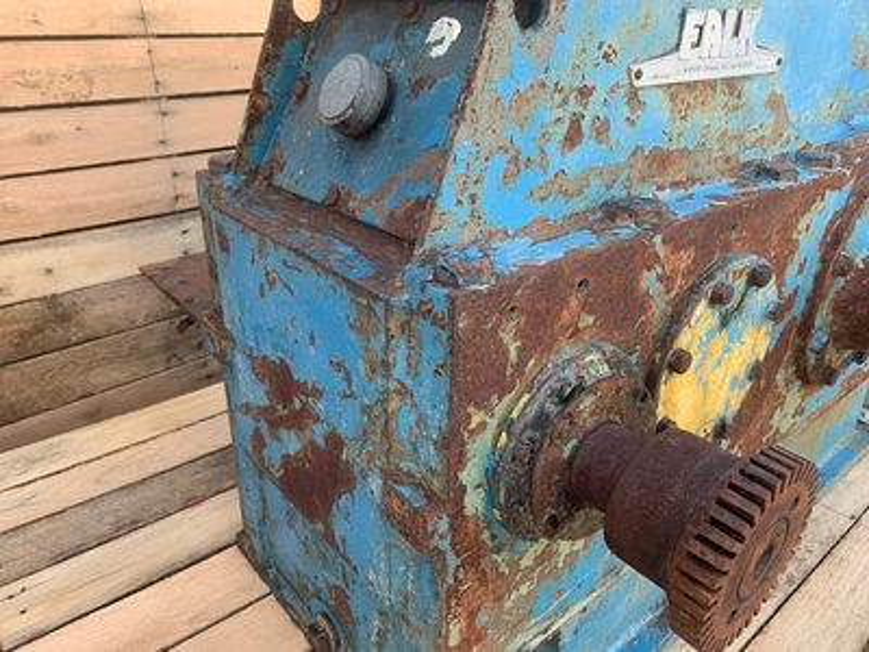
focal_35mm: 26
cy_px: 326
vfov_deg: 53.1
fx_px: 653
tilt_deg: -24.3
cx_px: 434
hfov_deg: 67.3
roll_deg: -4.2
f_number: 1.8
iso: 32
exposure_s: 1/122
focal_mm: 4.25
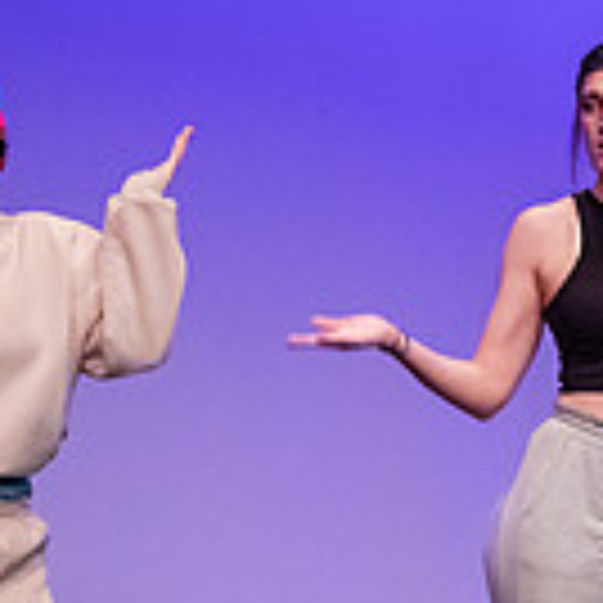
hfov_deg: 2.6
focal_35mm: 679
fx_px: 13382
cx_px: 608
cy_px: 331
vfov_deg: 2.6
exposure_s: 1/320
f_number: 3.5
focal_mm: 185
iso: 4000
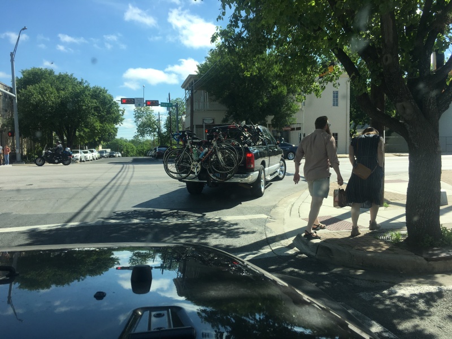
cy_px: 170
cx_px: 226
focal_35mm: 29
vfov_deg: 48.2
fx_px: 379
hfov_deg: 61.7
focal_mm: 4.15
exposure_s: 1/827
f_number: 2.2
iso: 25
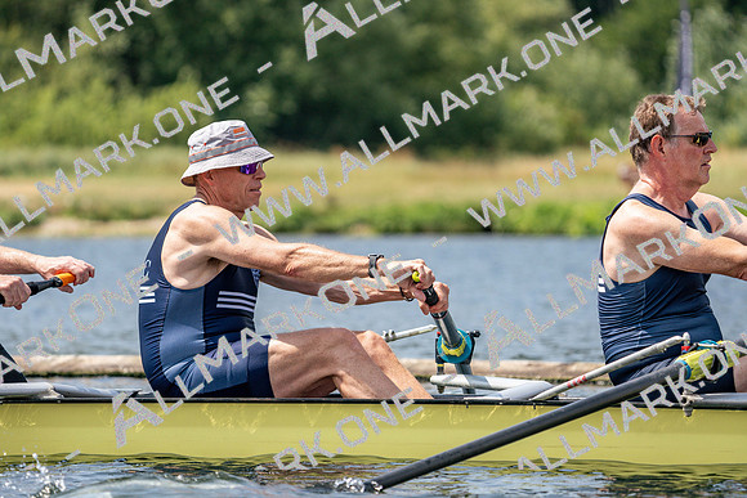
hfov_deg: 6.6
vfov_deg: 4.4
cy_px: 249
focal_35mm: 312
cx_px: 374
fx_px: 6475
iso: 250
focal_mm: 312
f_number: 6.3
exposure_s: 1/1600
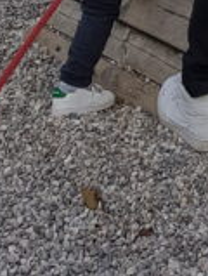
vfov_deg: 9.2
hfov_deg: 8.3
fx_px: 1333
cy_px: -583
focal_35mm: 167
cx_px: 477
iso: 40
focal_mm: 4.3
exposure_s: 1/1132
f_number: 1.7
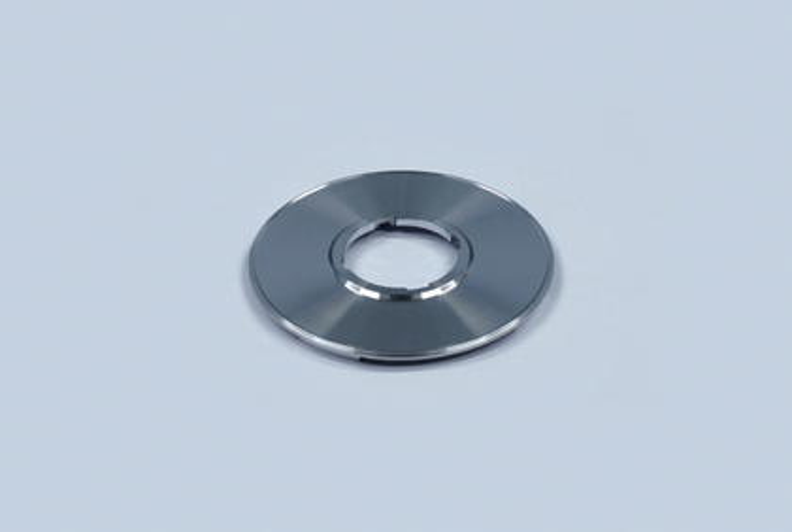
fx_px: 1157
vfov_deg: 25.9
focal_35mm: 52
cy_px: 266
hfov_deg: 37.8
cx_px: 396
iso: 200
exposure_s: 1/13
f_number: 11
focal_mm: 35
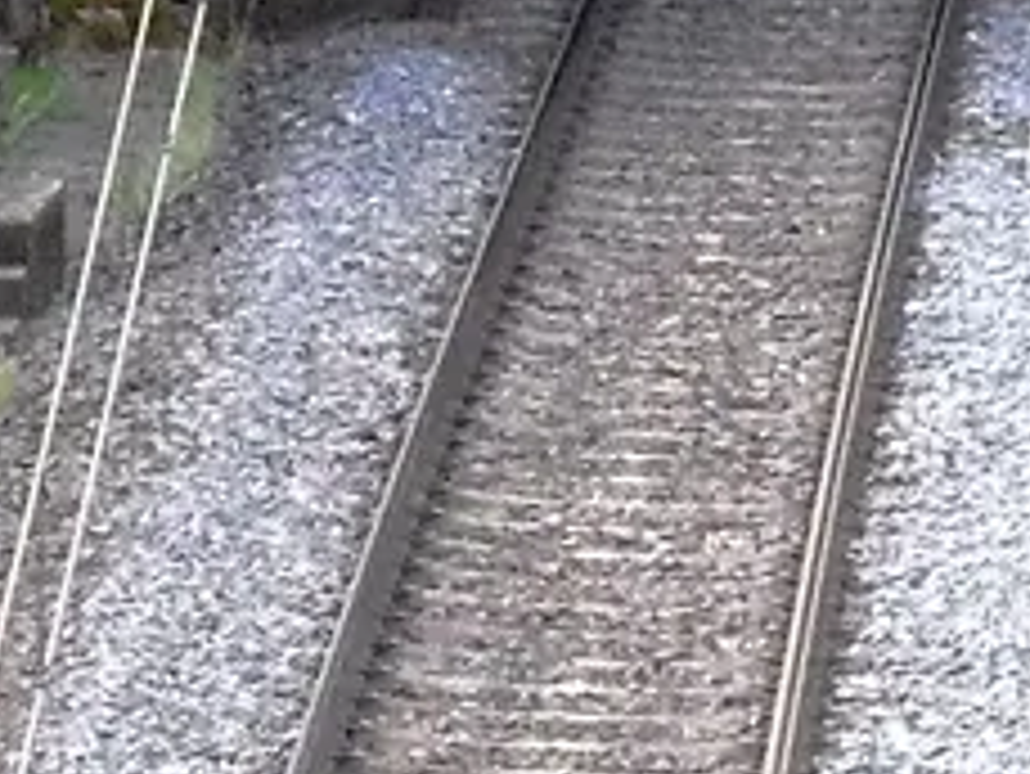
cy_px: -544
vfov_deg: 2.4
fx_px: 18458
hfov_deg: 3.2
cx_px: 1201
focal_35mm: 620
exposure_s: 1/90
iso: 240
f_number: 5.2
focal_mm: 18.1
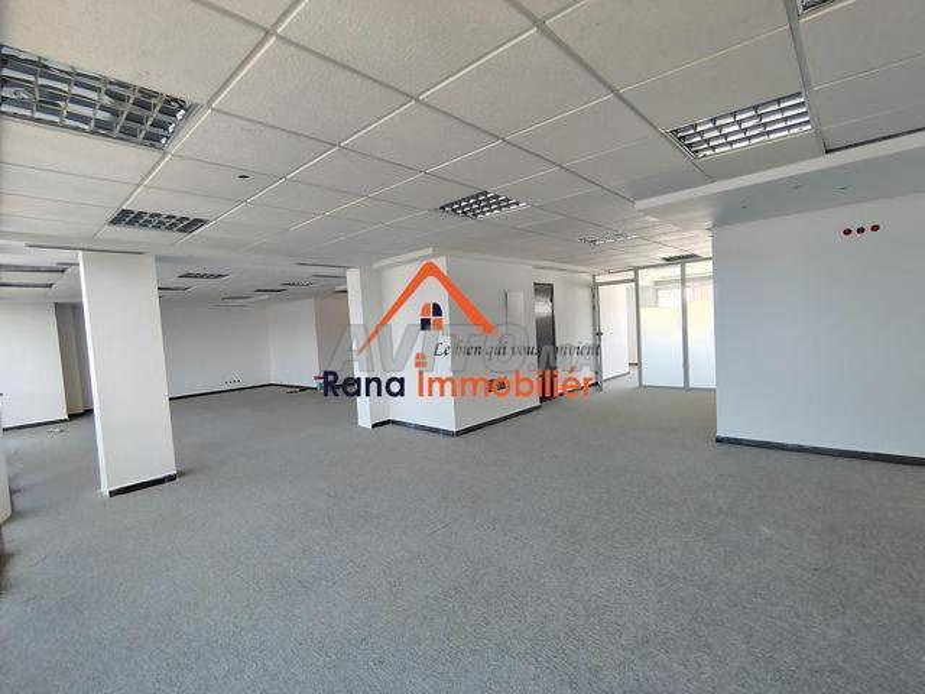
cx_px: 462
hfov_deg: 94.5
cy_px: 347
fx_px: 428
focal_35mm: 16
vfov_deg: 78.1
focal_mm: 2.13
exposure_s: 1/50
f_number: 2.2
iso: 197
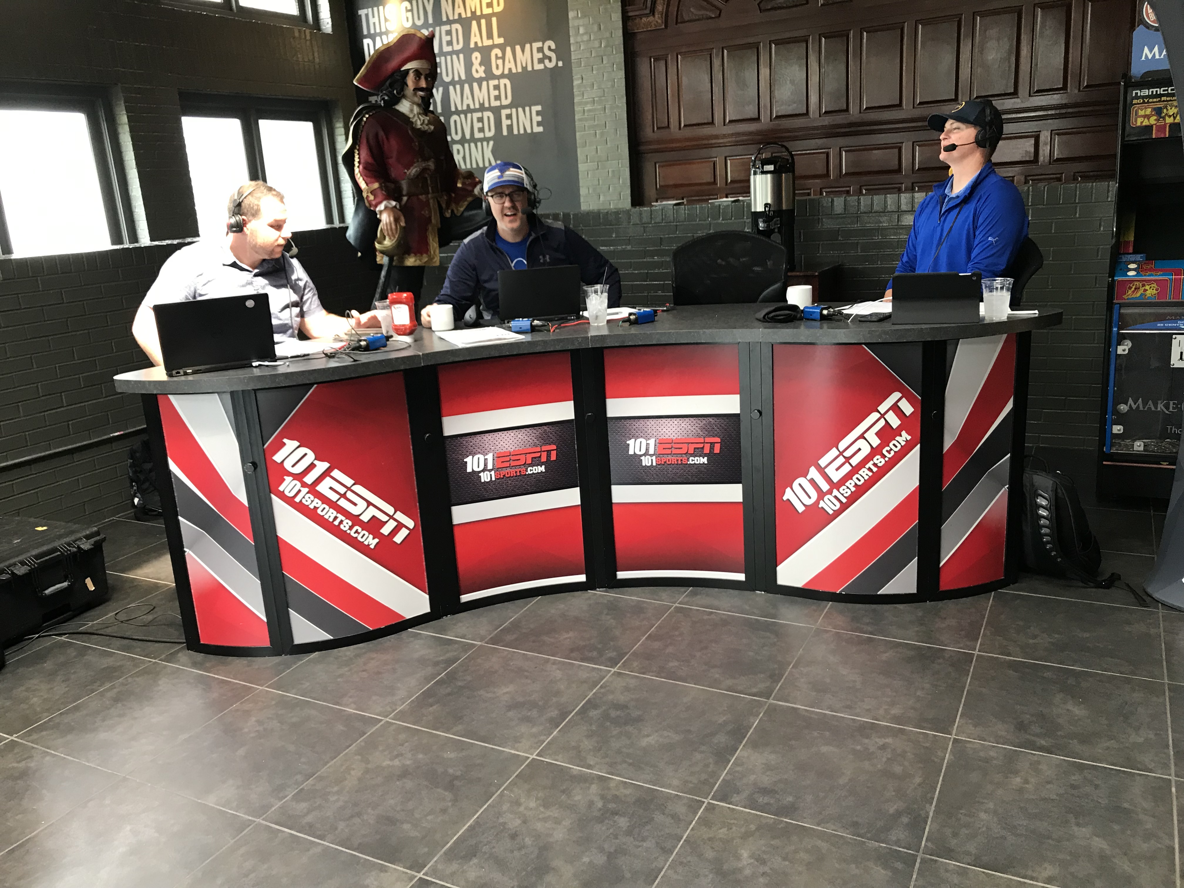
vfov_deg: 49.7
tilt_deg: -13.4
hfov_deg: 63.4
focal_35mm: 28
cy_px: 444
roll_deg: +3.2
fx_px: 958
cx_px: 592
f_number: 1.8
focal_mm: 3.99
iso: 40
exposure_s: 1/24
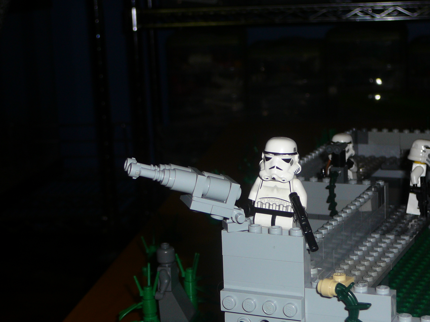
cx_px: 215
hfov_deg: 25.7
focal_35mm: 76
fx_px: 944
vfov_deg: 19.4
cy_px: 161
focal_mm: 9.1
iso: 80
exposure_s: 1/30
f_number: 3.6
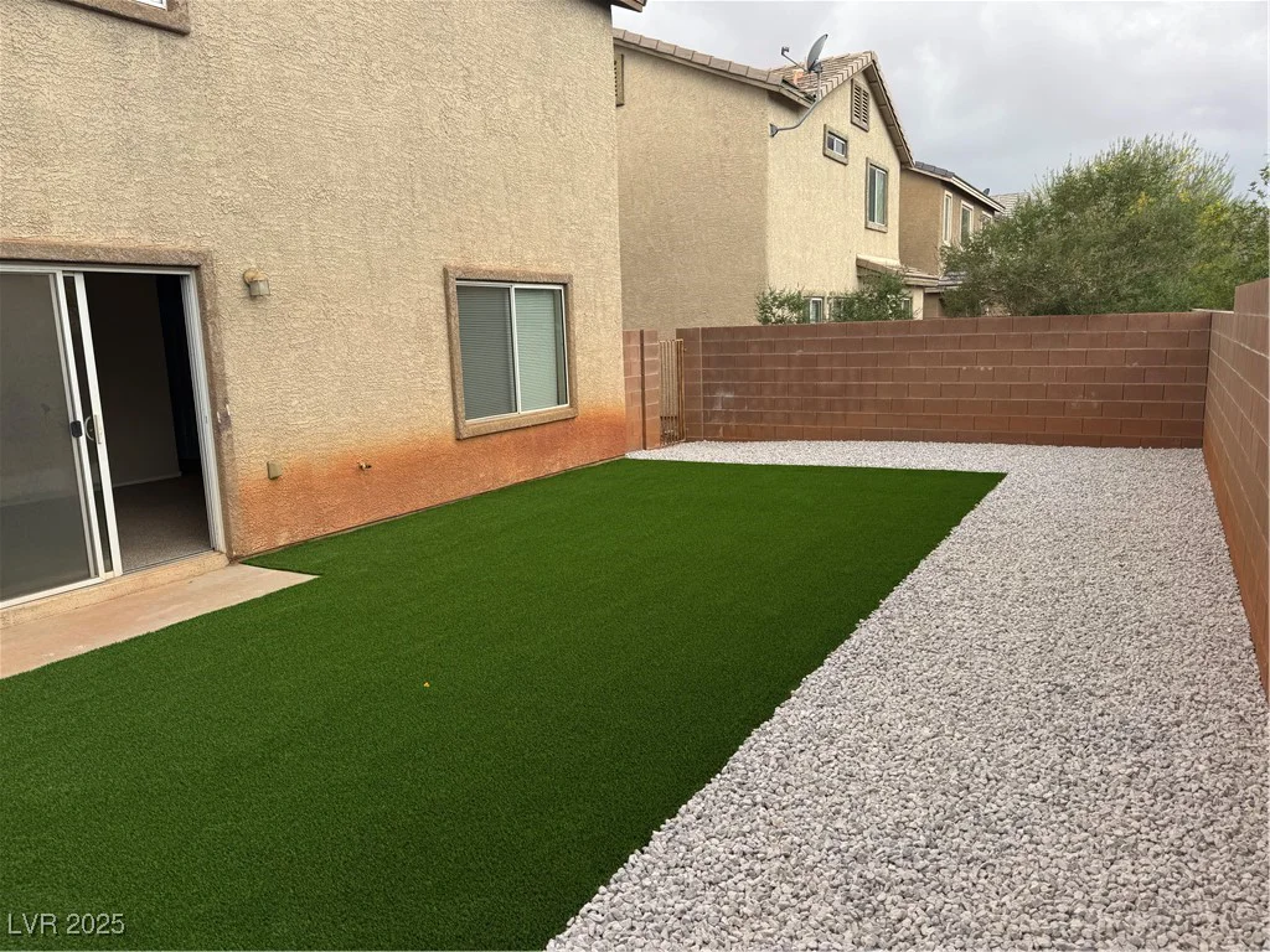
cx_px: 635
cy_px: 476
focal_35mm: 24
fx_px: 881
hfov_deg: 71.6
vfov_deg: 56.8
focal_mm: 6.76
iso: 80
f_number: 1.78
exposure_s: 1/900
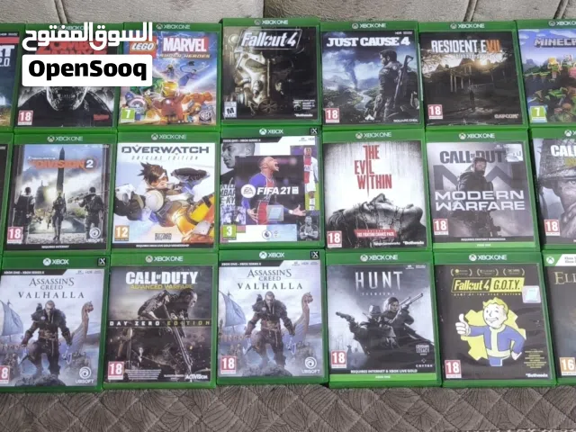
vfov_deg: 56.8
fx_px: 399
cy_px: 216
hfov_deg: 71.6
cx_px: 288
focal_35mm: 24
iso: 640
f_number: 1.9
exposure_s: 1/25
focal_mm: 6.92
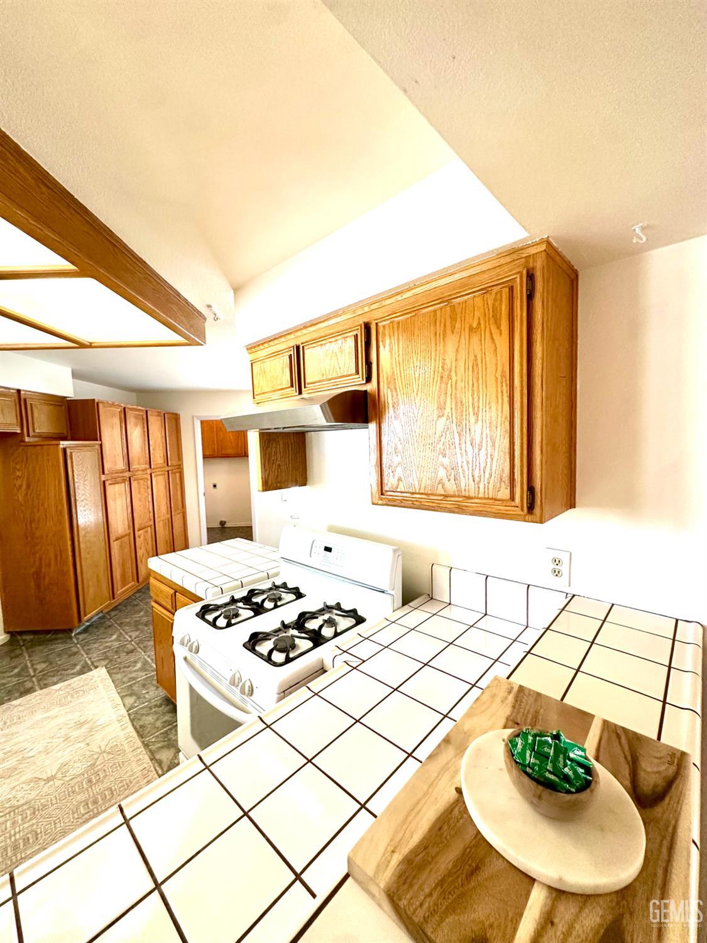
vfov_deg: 102.1
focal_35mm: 14
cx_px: 354
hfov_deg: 85.7
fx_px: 381
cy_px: 472
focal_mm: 2.22
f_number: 2.2
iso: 250
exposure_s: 1/120
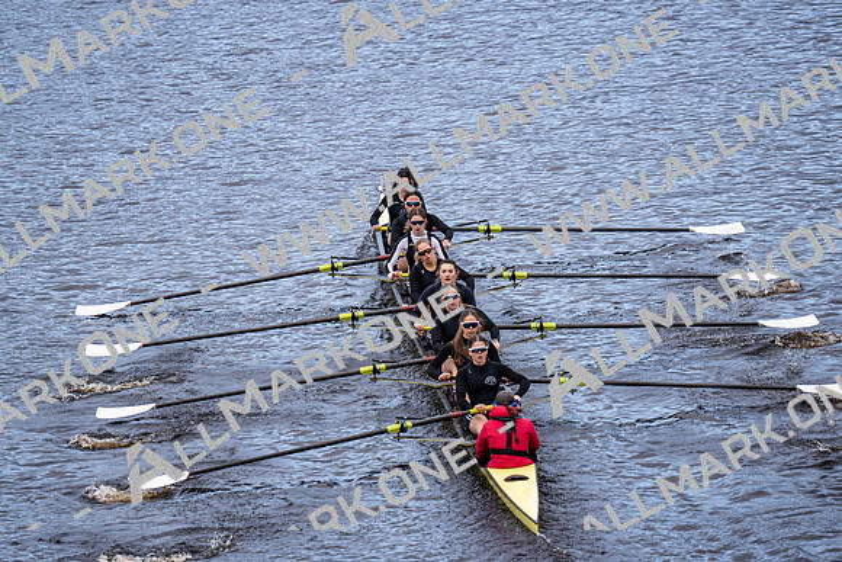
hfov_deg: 6.9
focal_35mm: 300
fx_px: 7022
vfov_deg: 4.6
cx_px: 421
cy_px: 281
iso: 1000
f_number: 2.8
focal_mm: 200
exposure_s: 1/2000
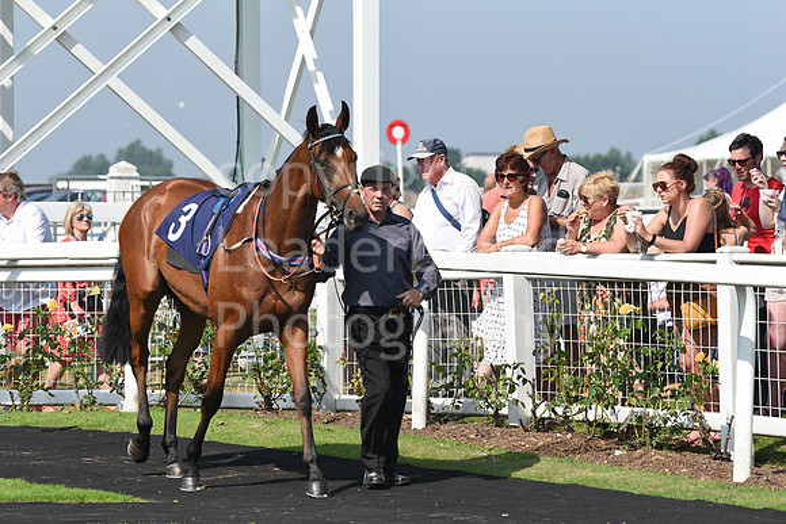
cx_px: 393
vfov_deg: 6.9
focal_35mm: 200
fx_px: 4367
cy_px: 262
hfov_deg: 10.3
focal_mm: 200
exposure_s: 1/2000
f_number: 6.3
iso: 400
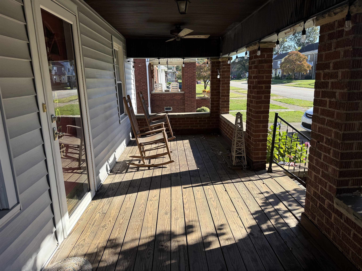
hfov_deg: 71.6
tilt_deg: -10.1
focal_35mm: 24
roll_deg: +2.1
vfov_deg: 56.8
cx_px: 181
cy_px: 136
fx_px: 251
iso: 80
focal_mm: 6.76
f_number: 1.78
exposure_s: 1/1553
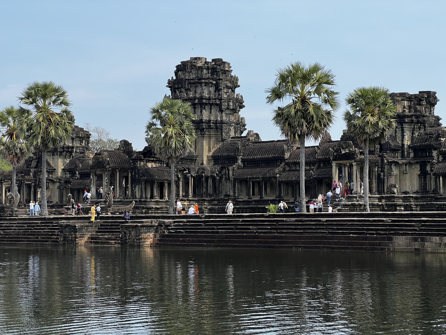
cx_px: 223
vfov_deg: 19.1
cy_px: 168
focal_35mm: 77
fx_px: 992
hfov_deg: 25.3
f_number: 2.8
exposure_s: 1/552
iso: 32
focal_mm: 9
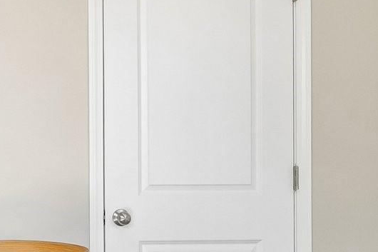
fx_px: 609
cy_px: 186
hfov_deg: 30.4
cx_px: -52
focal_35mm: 58
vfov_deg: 23.2
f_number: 8
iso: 400
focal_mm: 10
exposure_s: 1/20
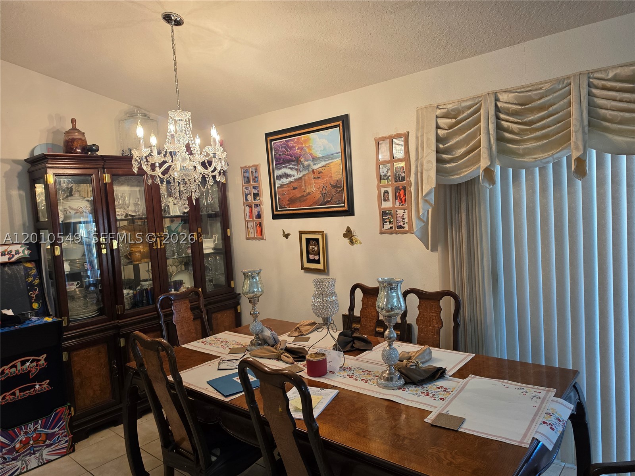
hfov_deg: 73.9
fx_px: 422
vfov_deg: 58.9
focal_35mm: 23
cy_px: 238
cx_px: 318
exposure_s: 1/120
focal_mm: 6.5
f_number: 1.4
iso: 160
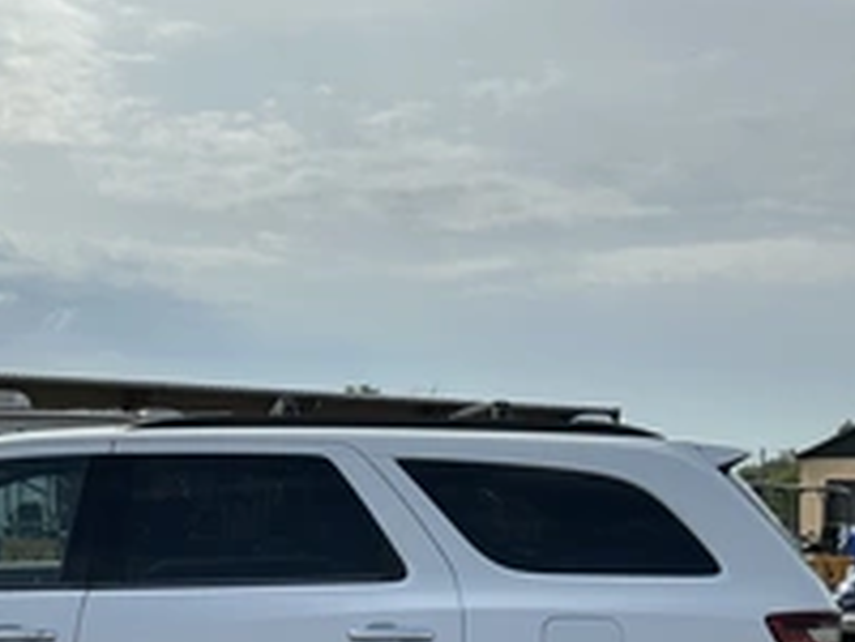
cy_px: 496
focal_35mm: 56
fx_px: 1383
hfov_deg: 32.9
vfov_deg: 25.7
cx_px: 115
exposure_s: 1/4065
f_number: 1.8
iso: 25
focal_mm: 3
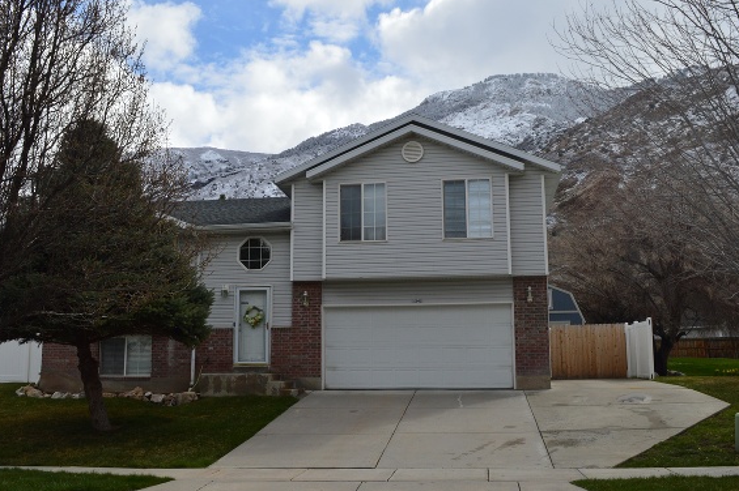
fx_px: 698
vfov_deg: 38.8
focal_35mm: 34
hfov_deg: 55.7
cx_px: 337
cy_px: 236
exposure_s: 1/500
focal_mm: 20
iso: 360
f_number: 11
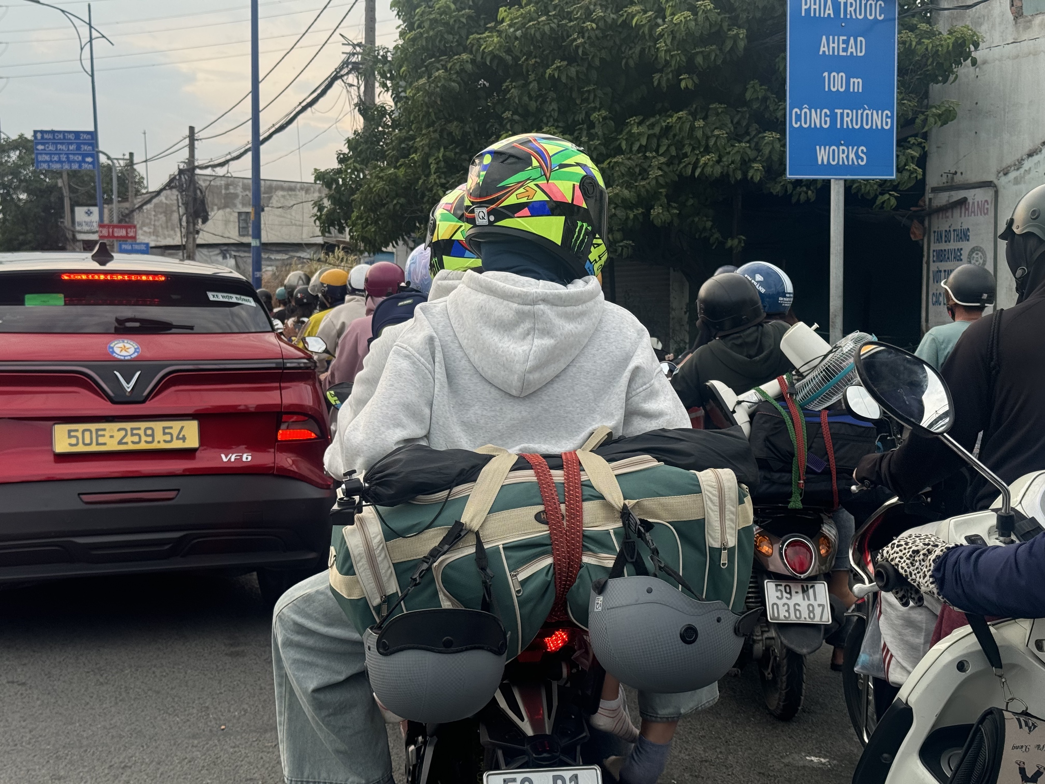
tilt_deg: -3.2
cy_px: 392
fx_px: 1449
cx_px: 522
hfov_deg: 39.7
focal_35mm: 48
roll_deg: +0.3
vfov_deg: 30.3
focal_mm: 6.76
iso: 64
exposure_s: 1/627
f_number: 1.78
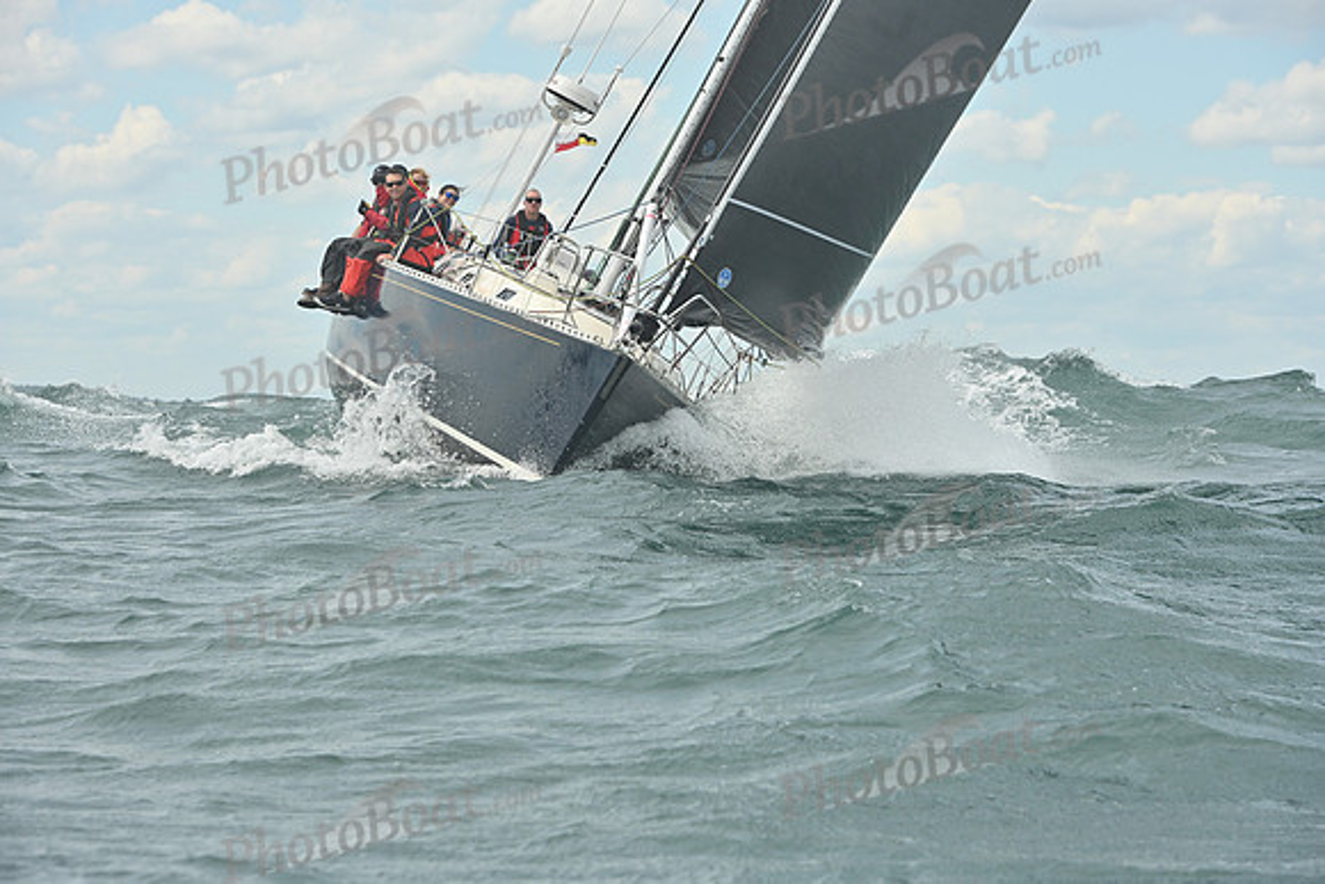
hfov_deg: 15.2
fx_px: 4970
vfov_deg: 10.2
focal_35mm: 135
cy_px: 442
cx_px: 662
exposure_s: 1/1250
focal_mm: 135
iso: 320
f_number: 10
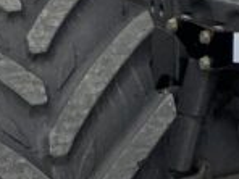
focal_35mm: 201
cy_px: -281
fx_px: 1388
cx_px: 714
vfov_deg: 6.9
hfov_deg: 8.3
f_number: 1.8
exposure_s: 1/1984
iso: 20
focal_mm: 3
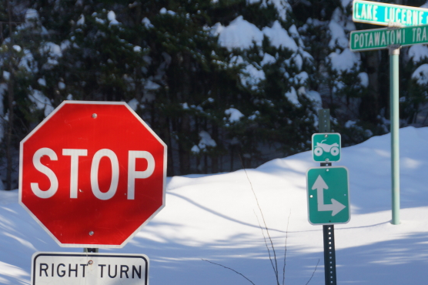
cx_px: 226
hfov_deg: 10.9
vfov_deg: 7.3
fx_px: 2246
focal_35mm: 189
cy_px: 178
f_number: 5.6
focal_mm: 70
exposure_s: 1/160
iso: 100
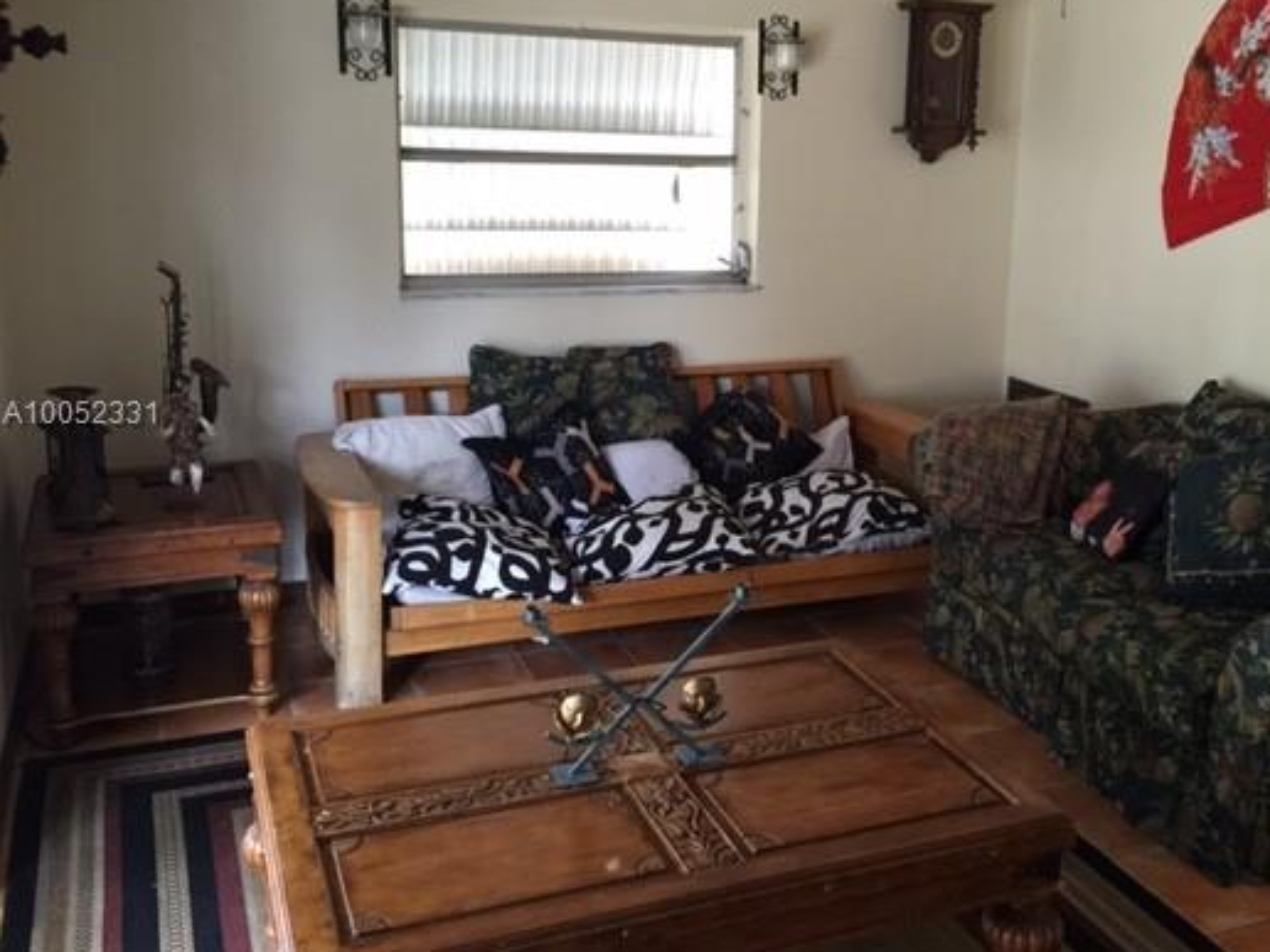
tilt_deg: -11.3
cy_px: 416
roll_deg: -2.0
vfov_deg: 39.6
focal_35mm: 36
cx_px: 785
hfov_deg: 50.9
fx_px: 1321
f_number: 2.2
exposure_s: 1/15
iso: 100
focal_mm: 4.15
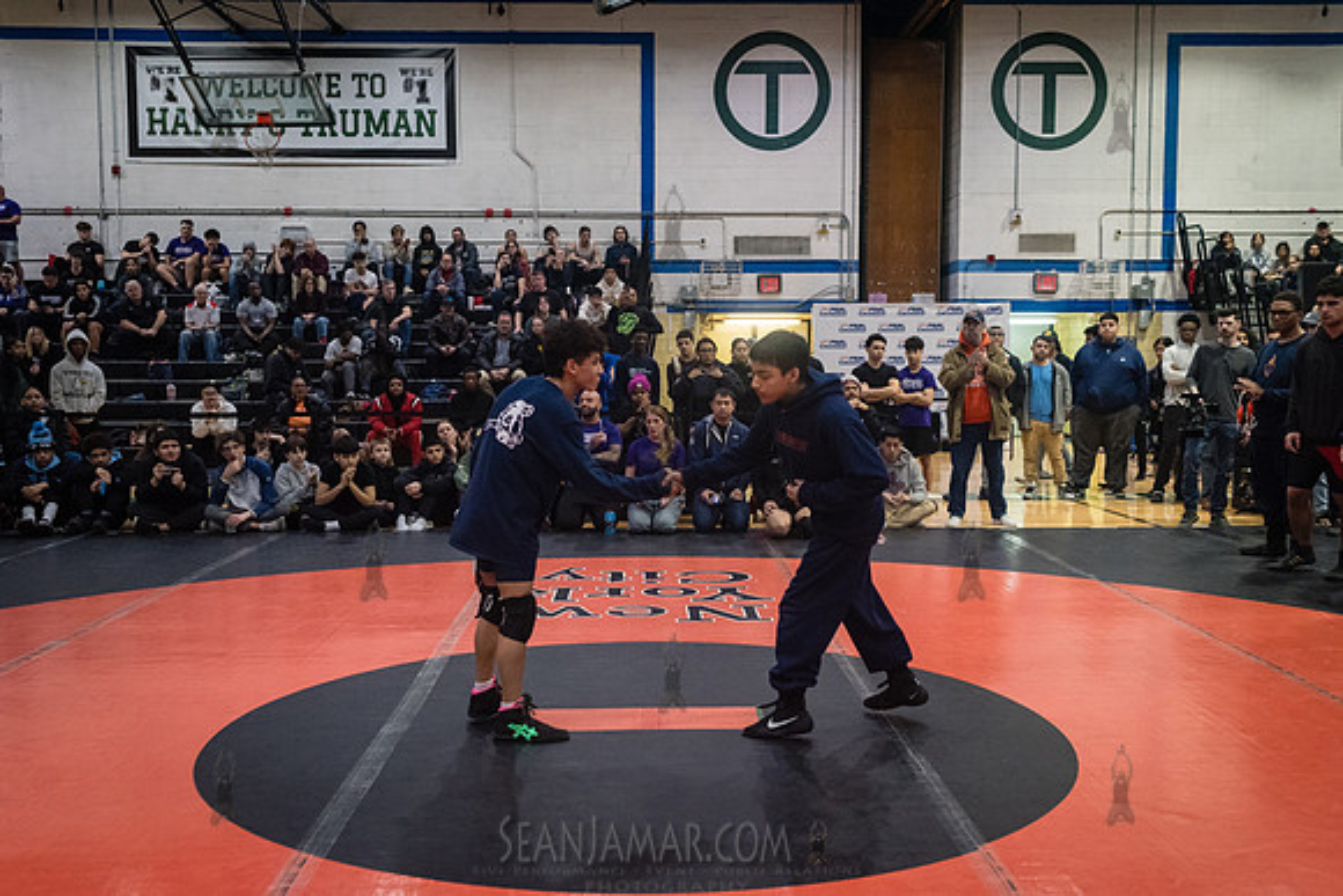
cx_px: 672
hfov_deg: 54.1
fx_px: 1315
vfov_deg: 37.6
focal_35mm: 35
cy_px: 448
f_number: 4
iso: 6400
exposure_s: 1/400
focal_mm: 35
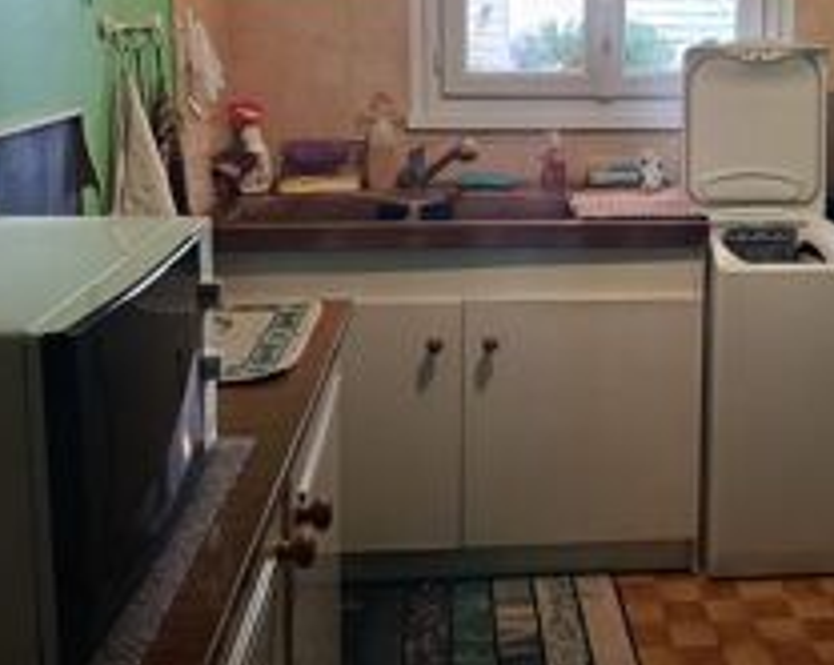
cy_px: 174
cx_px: 589
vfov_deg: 32.2
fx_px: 1134
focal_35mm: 46
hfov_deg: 39.6
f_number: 1.65
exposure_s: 1/50
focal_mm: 6.11
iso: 633
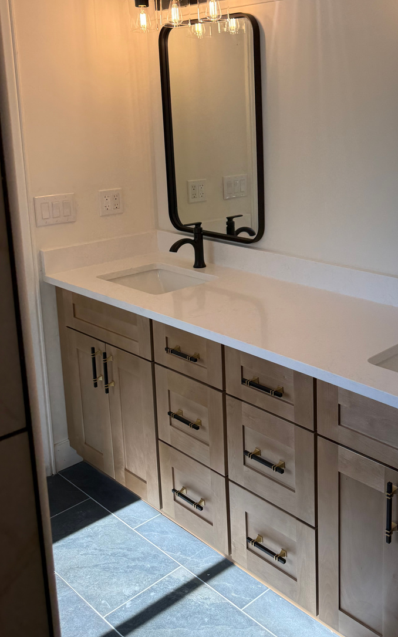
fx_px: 625
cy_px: 228
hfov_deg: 34.5
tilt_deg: -11.5
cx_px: 301
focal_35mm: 36
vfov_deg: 53.3
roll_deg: -0.1
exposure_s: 1/702
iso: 100
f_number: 1.78
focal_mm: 6.76
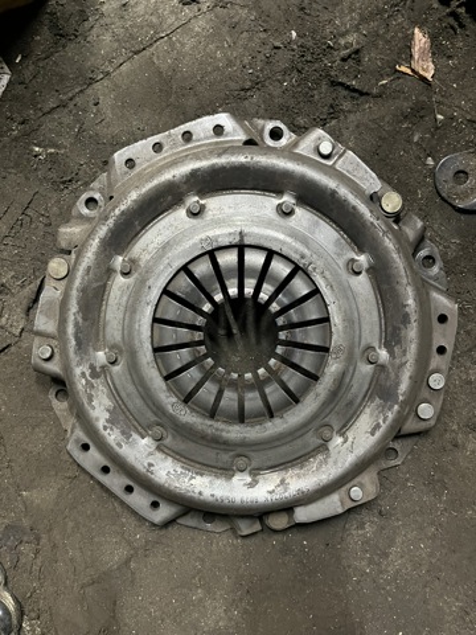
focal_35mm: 26
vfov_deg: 67.3
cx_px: 238
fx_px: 477
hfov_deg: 53.1
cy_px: 318
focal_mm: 5.1
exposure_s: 1/25
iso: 500
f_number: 1.6
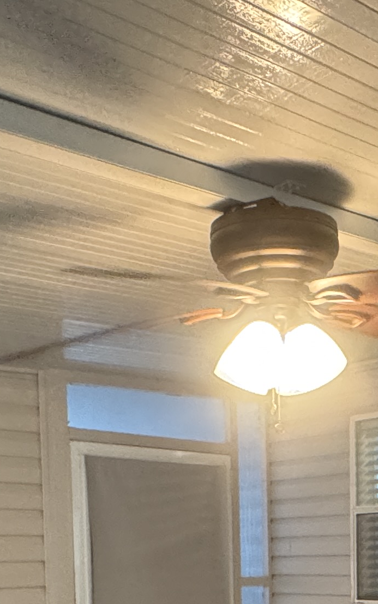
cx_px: 341
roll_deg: +0.0
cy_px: 613
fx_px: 890
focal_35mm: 54
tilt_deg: -4.6
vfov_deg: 34.0
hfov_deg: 23.4
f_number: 2.2
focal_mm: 2.22
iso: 640
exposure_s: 1/60
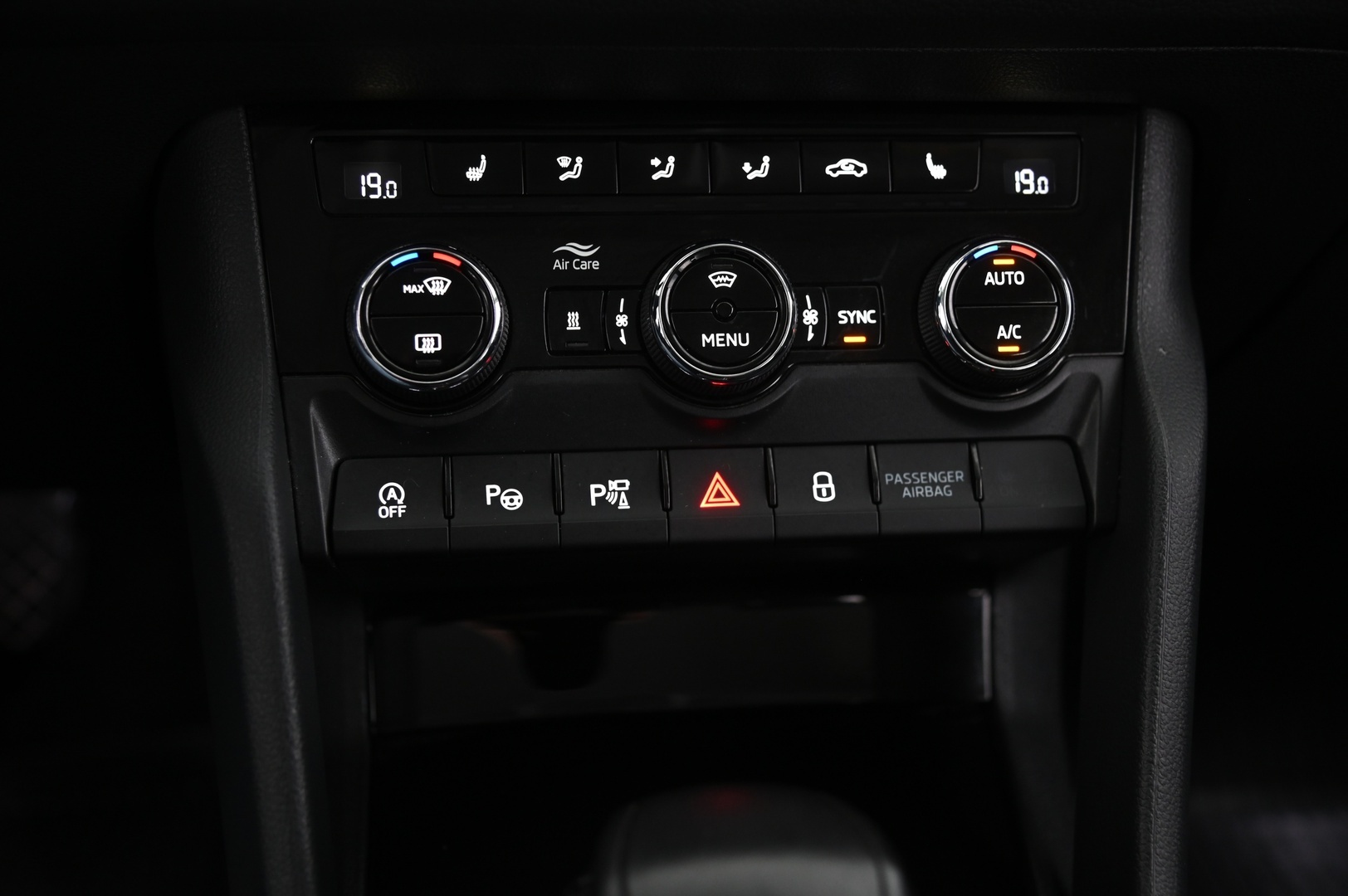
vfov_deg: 29.2
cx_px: 674
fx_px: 1721
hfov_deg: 42.8
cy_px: 448
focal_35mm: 46
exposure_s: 1/13
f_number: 4
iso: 2000
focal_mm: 46
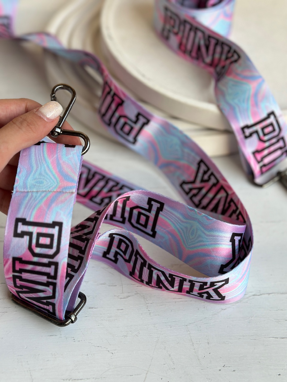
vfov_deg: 39.7
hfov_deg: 30.3
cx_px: 144
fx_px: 531
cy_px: 191
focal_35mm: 48
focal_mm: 6.86
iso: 100
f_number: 1.78
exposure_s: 1/158
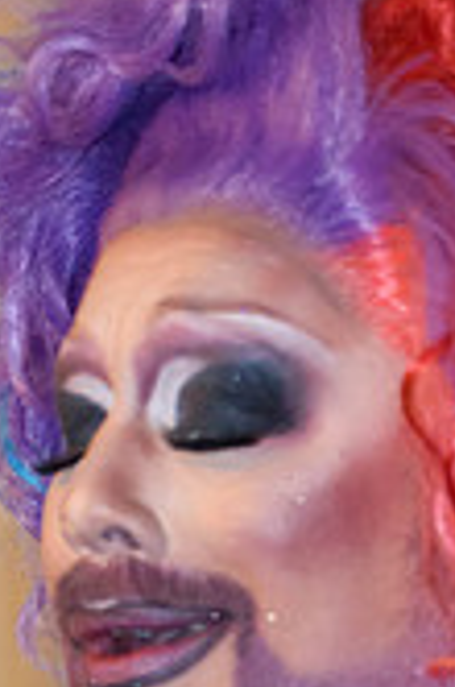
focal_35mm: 318
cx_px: 364
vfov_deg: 6.5
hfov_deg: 4.3
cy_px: 741
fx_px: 6054
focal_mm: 78
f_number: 4.8
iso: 3600
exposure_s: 1/60
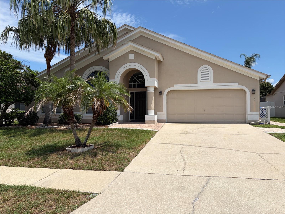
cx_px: 142
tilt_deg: +0.9
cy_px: 107
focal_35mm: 26
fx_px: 214
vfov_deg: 53.1
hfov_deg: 67.3
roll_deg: +0.9
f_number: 1.6
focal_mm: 5.96
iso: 50
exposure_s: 1/6329
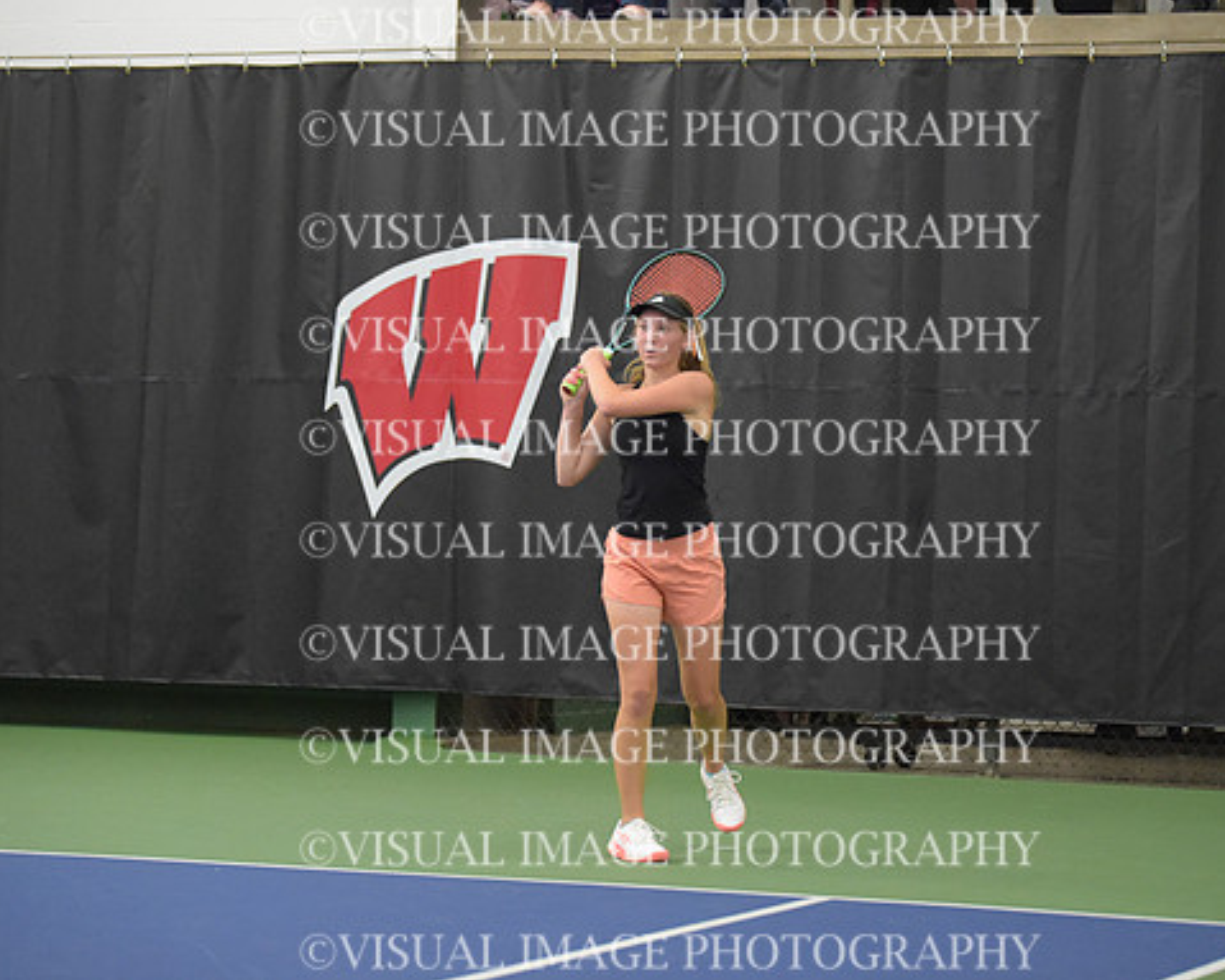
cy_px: 489
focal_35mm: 125
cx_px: 670
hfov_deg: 15.4
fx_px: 4531
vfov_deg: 12.3
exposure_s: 1/1250
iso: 12800
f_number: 2.8
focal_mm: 110
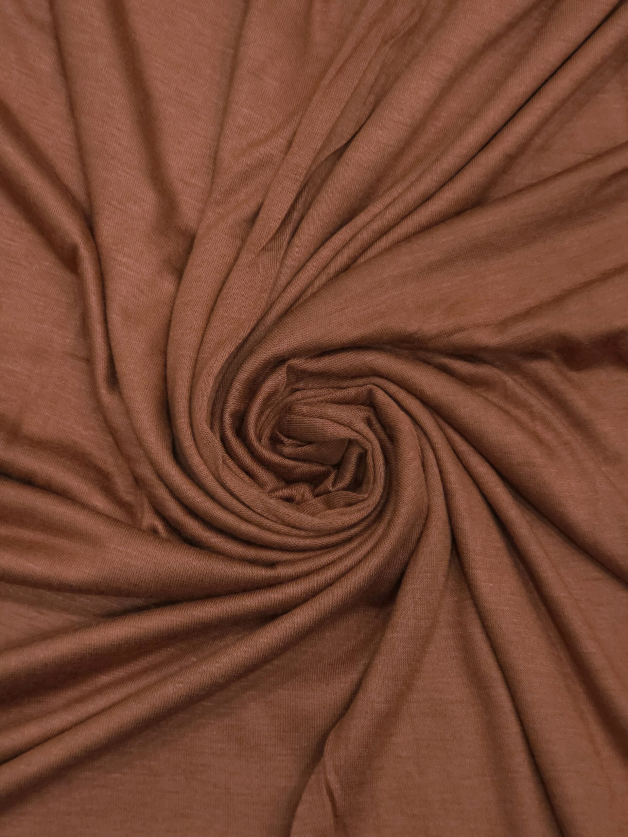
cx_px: 314
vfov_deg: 28.2
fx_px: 1669
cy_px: 418
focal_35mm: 69
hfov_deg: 21.3
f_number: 2.4
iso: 250
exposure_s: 1/50
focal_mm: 7.9
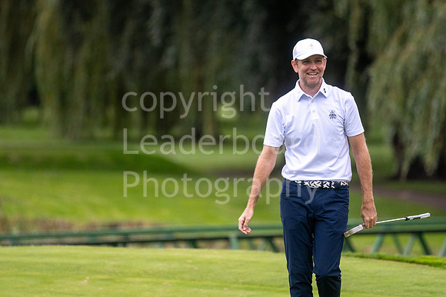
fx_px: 5572
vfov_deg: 3.1
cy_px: 148
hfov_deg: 4.6
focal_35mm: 450
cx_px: 223
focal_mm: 300
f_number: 4
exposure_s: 1/640
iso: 640
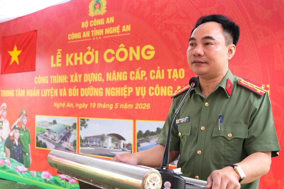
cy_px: 94
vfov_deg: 36.8
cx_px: 142
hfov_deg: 53.1
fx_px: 284
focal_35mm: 36
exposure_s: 1/2000
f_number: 4
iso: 2500
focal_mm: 24
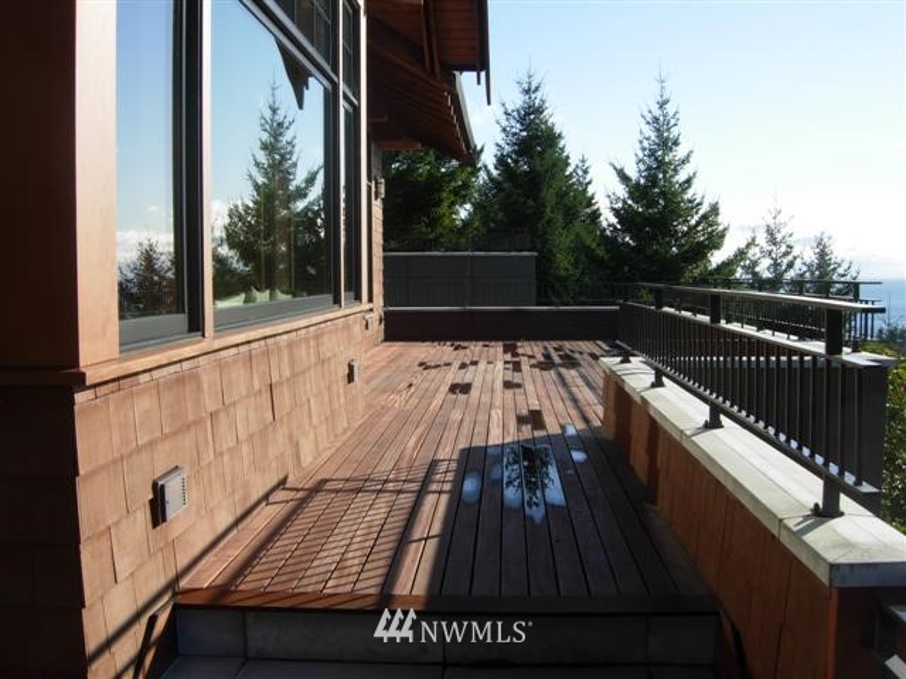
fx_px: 942
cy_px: 340
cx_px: 453
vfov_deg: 39.7
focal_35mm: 36
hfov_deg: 51.4
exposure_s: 1/279
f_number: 5.4
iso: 50
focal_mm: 7.5
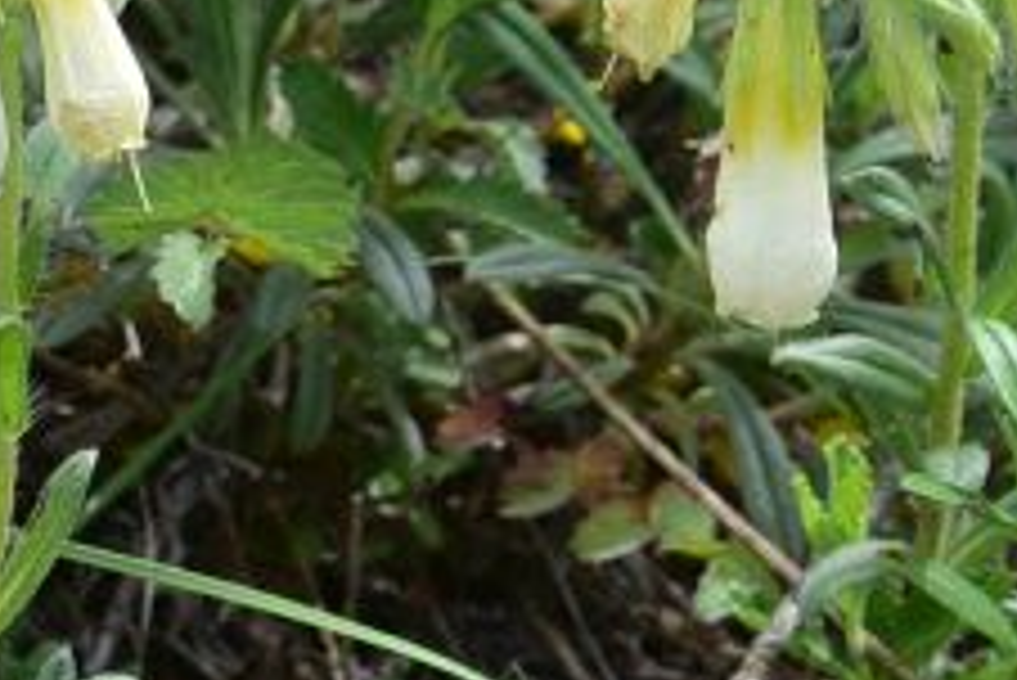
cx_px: -266
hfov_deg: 7.1
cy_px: 637
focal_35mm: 287
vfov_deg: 4.8
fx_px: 8113
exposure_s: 1/125
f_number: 13
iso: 250
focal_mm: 50
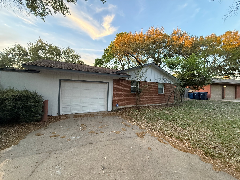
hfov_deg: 102.1
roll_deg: -1.5
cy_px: 90
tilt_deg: +1.0
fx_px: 97
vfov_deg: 85.7
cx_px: 120
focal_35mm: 14
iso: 320
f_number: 2.2
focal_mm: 2.22
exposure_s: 1/87
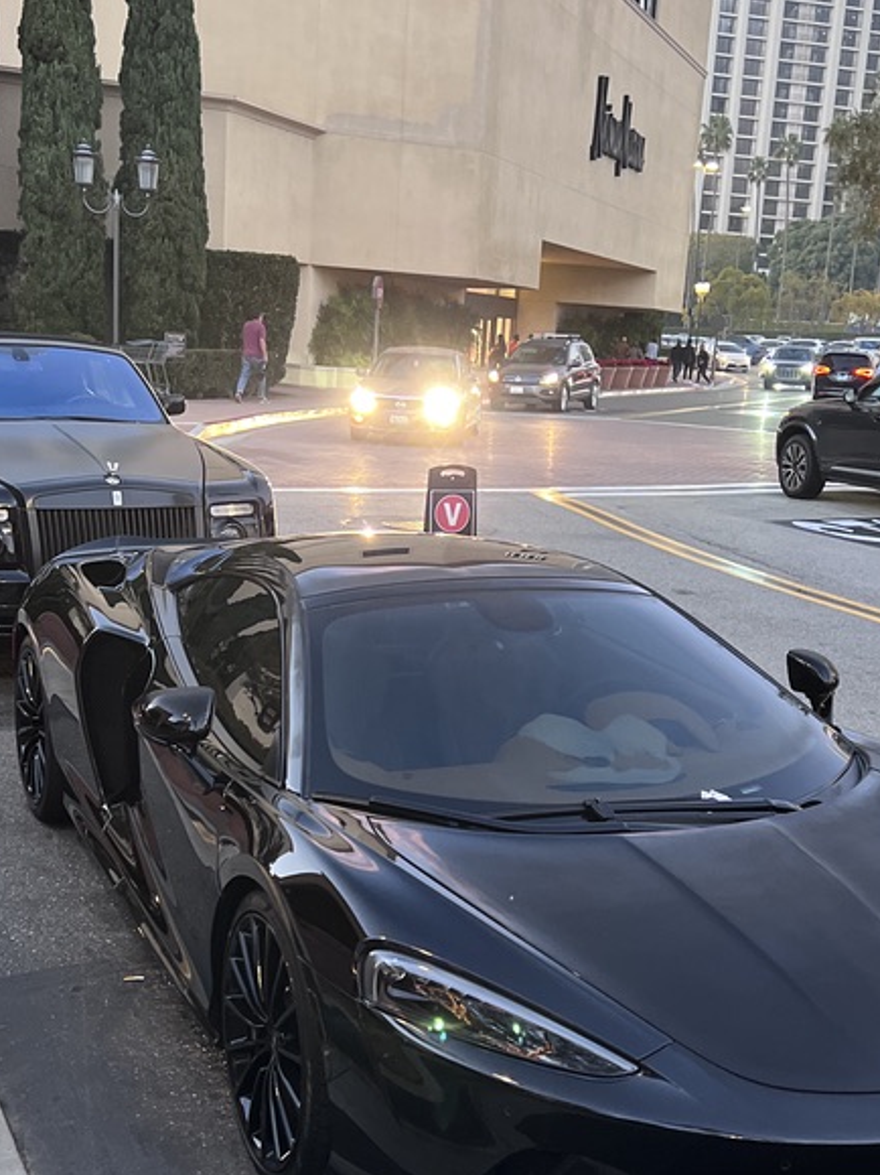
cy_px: 712
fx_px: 1560
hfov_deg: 31.5
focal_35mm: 46
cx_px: 448
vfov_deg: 41.0
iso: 400
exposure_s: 1/60
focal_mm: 5.7
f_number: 1.5
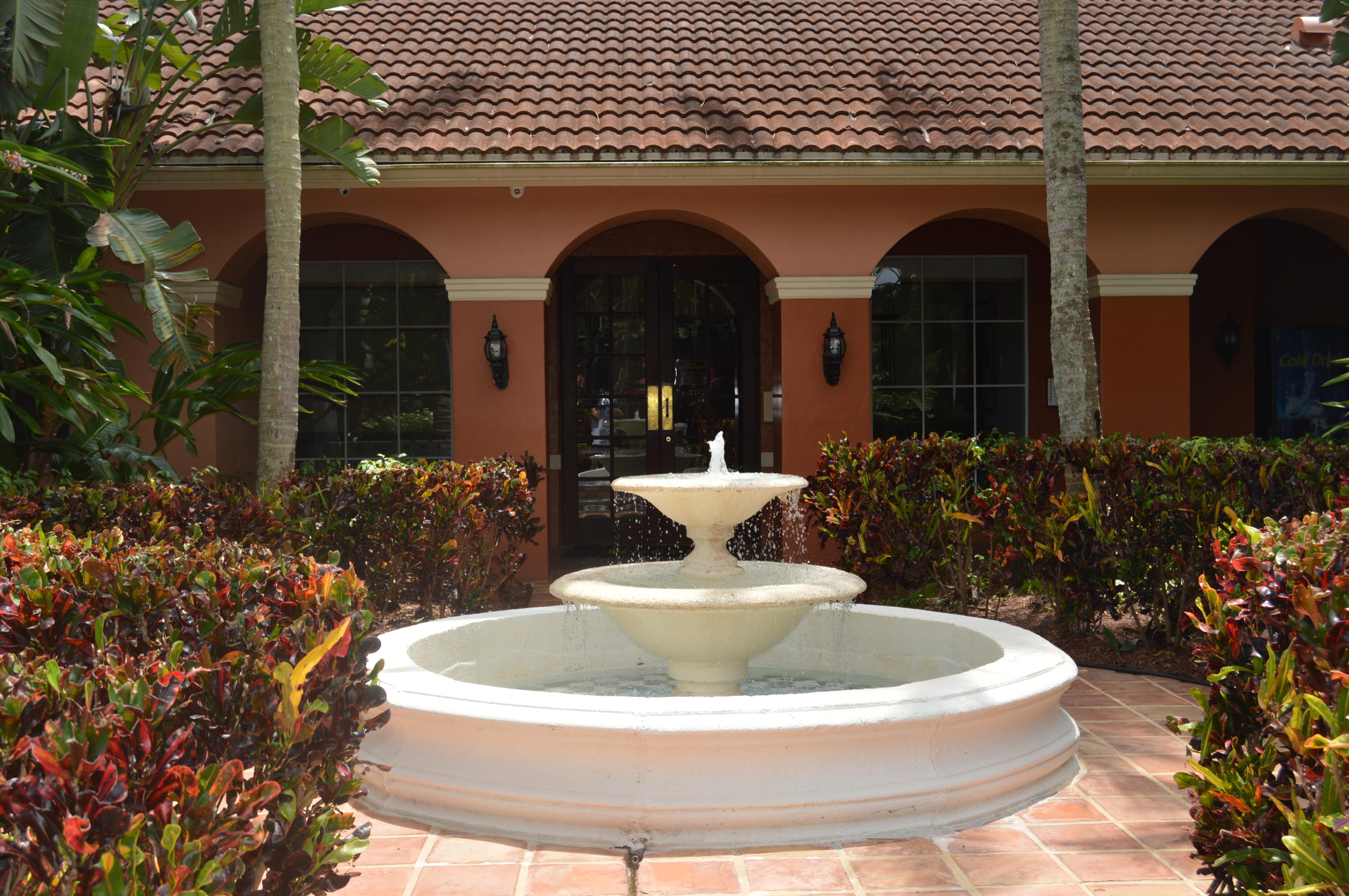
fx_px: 1460
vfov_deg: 34.1
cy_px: 448
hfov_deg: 49.6
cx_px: 674
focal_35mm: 39
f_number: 8
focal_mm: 26
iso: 100
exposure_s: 1/200
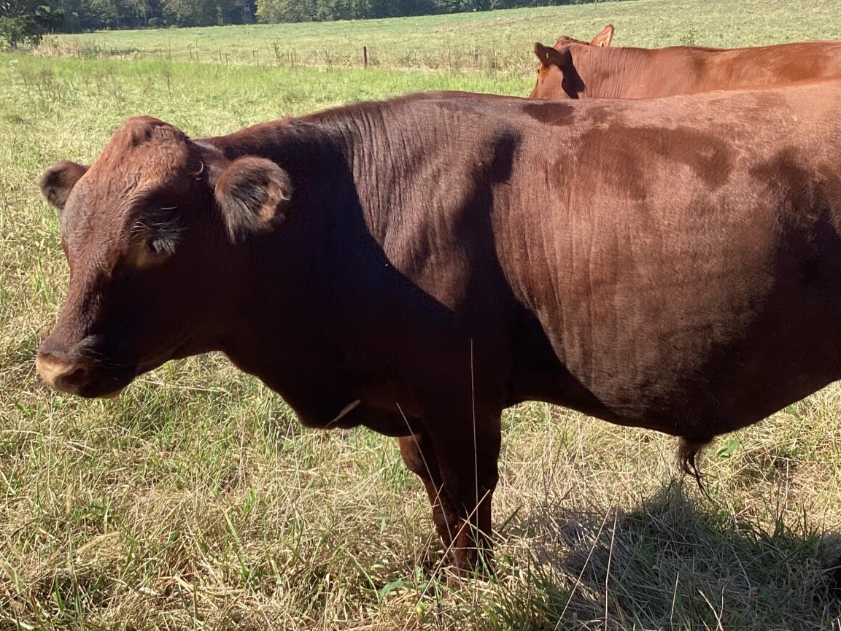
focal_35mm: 43
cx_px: 412
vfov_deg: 33.6
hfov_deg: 43.8
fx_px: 1045
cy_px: 299
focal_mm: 3.3
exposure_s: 1/473
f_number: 2.4
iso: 25
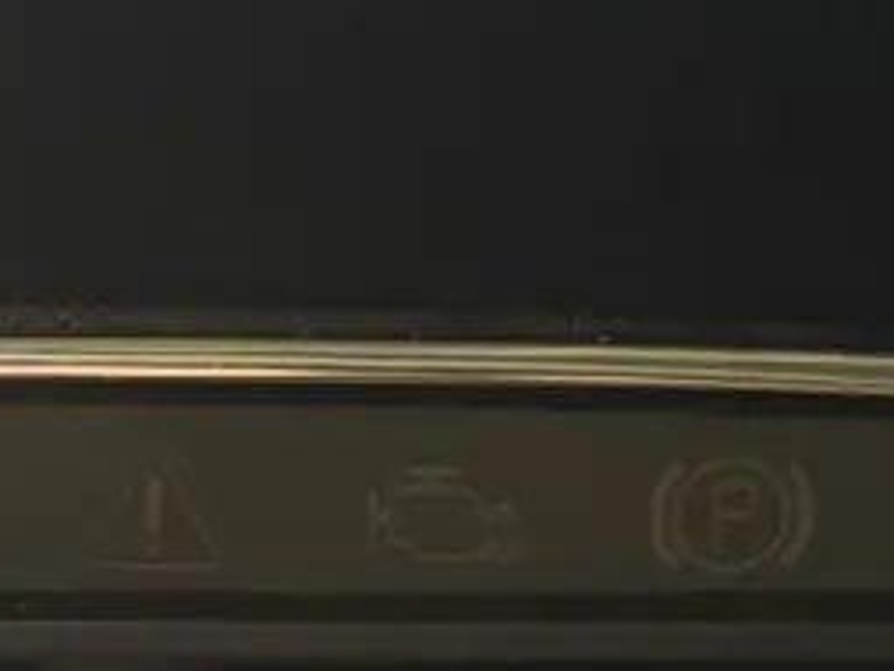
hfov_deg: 9.9
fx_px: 5114
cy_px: 1054
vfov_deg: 7.4
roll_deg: -0.1
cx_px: 25
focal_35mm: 198
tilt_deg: -11.4
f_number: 1.6
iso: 640
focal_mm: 5.96
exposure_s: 1/28
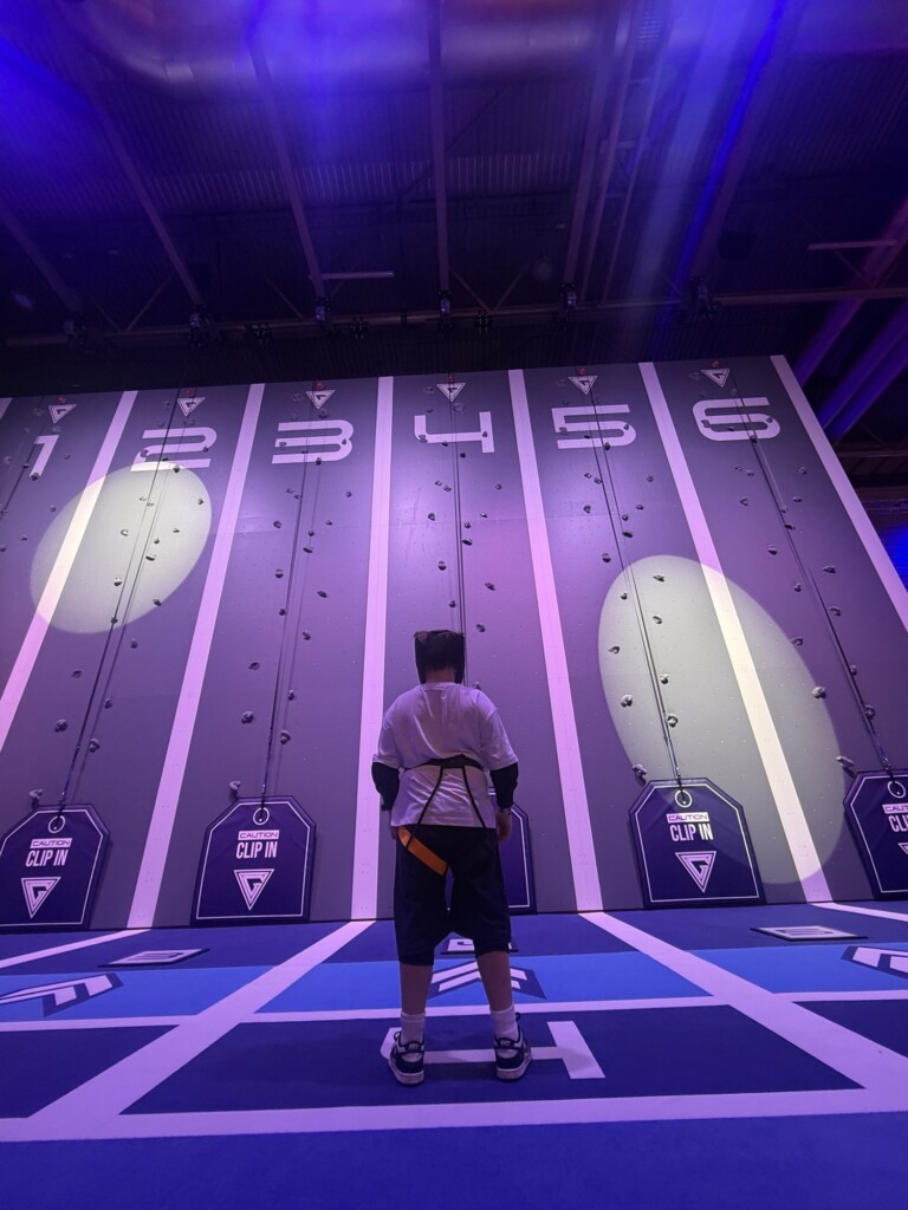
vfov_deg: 102.1
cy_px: 605
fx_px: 490
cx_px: 454
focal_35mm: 14
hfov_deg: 85.7
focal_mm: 2.22
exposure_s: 1/100
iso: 200
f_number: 2.2
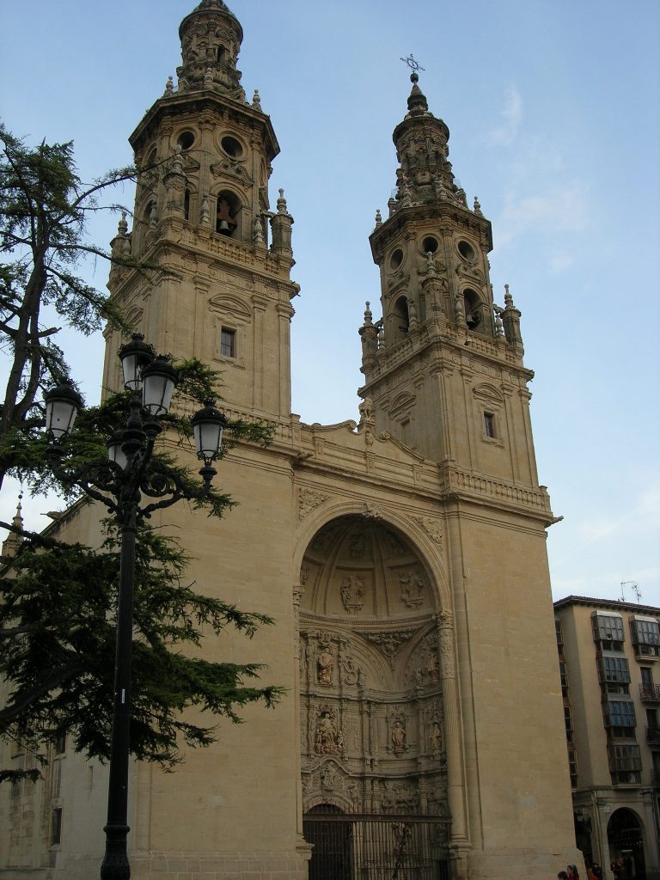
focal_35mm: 38
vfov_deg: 49.0
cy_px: 440
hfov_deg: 37.7
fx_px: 966
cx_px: 330
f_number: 4.8
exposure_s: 1/147
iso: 64
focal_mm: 7.8
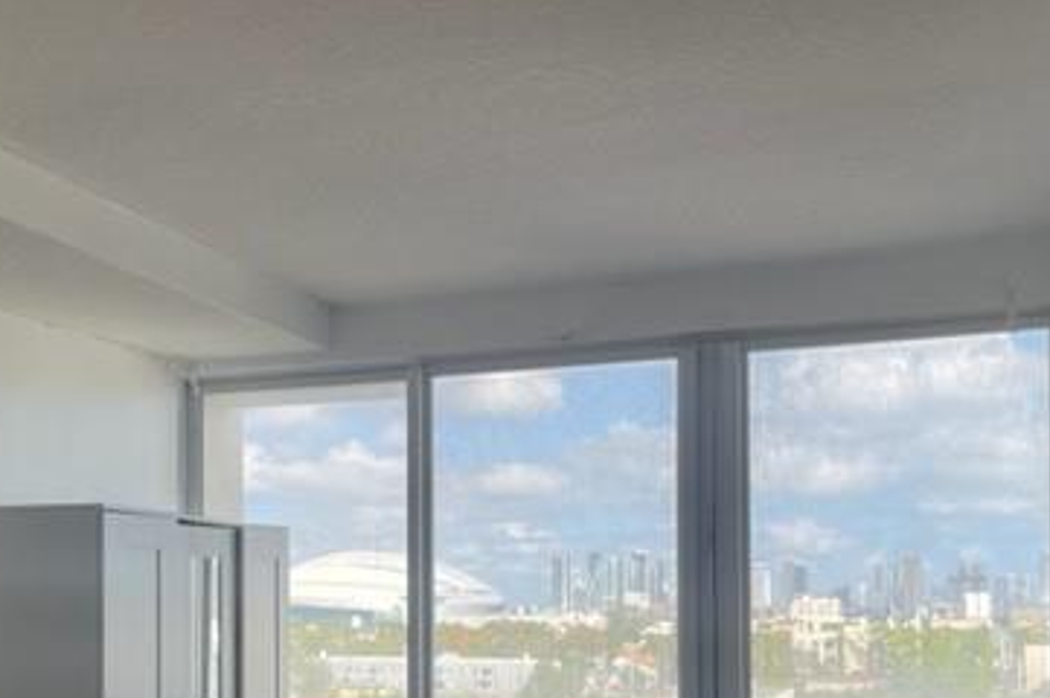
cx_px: 422
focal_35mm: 48
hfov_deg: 41.0
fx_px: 1399
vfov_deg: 27.3
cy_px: 596
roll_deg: +0.2
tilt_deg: +0.2
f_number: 1.6
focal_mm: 5.1
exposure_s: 1/533
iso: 32
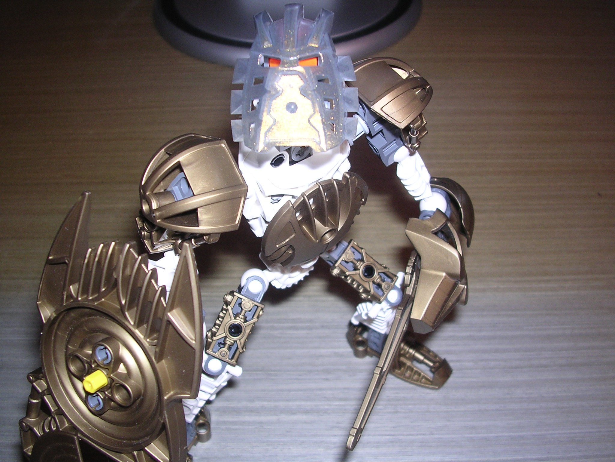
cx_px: 308
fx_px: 675
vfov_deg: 37.7
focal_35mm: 38
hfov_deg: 49.0
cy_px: 231
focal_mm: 5.8
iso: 100
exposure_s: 1/60.1
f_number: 2.8
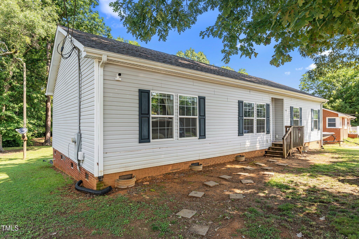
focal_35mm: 20
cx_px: 180
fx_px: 199
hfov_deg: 84.0
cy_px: 120
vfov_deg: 61.9
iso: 200
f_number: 7.1
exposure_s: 1/100
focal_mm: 20
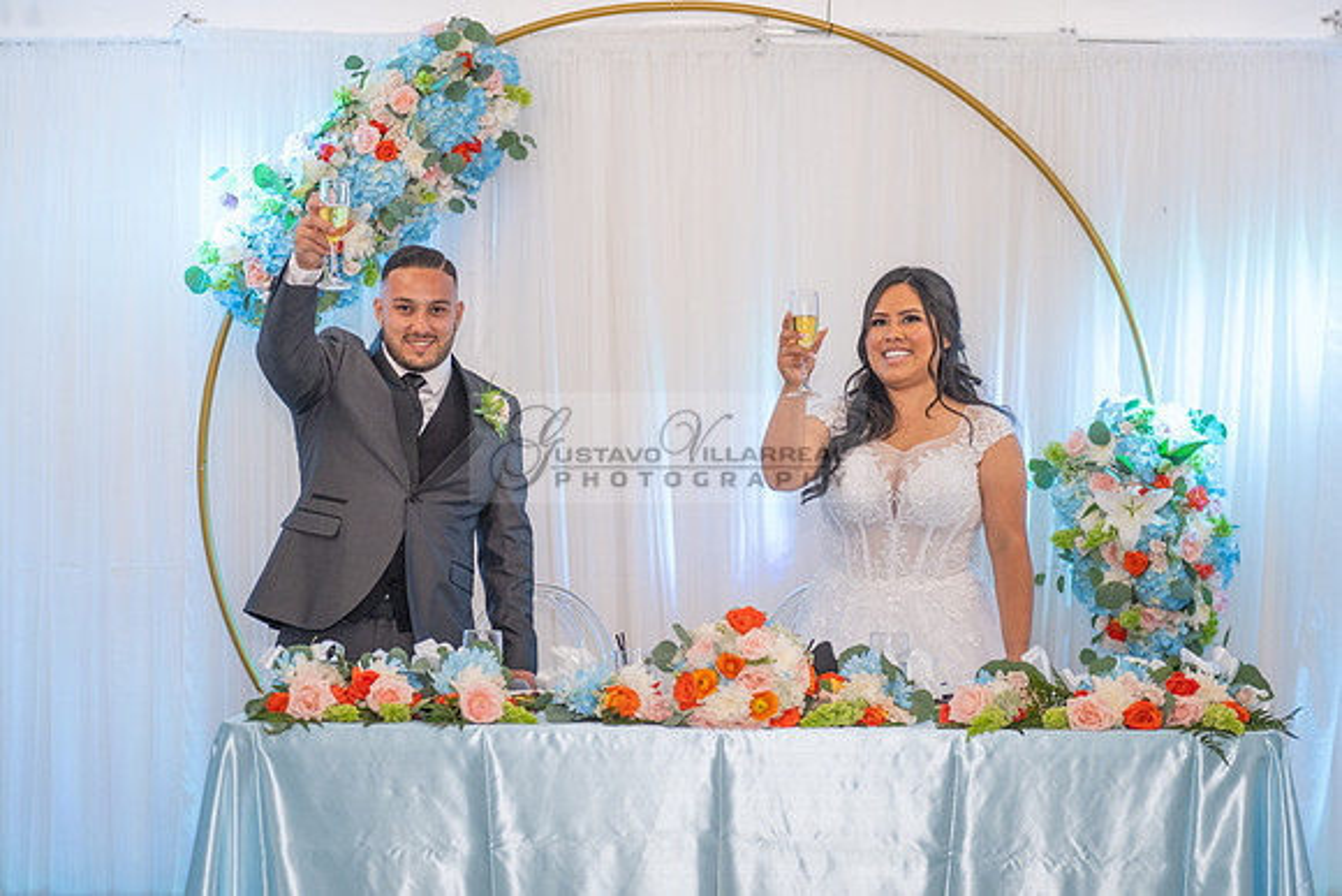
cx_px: 671
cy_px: 492
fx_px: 2541
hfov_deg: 29.6
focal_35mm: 68
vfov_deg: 20.0
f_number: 3.2
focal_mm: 62
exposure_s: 1/160
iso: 1000
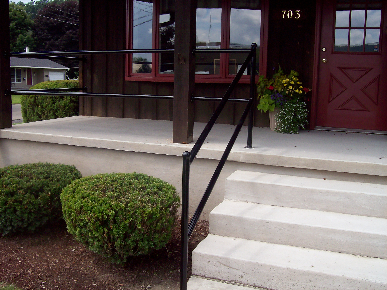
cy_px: 145
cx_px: 194
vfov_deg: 39.6
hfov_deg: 51.4
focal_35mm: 36
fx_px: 402
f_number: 4.8
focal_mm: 6
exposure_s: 1/365
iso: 80
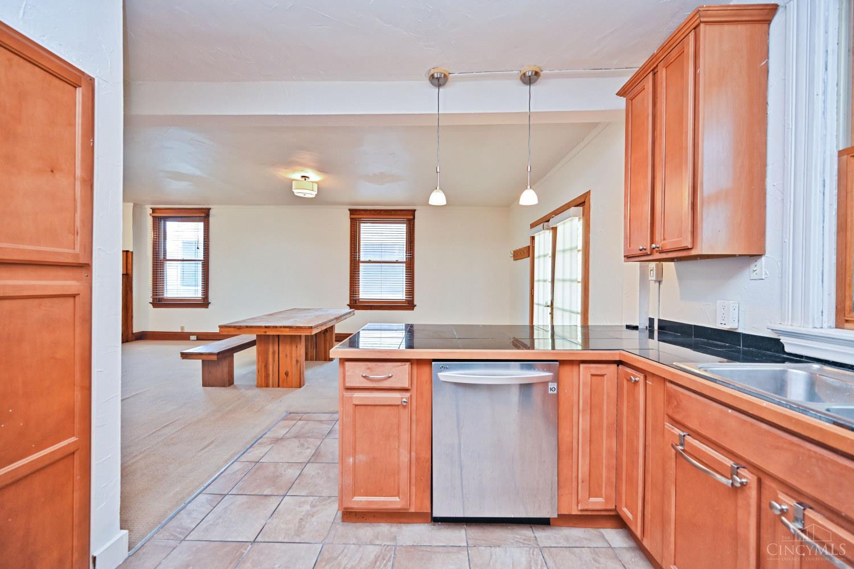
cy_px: 284
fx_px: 332
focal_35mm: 14
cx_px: 427
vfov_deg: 81.2
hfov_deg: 104.3
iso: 500
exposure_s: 1/60
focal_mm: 14
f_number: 4
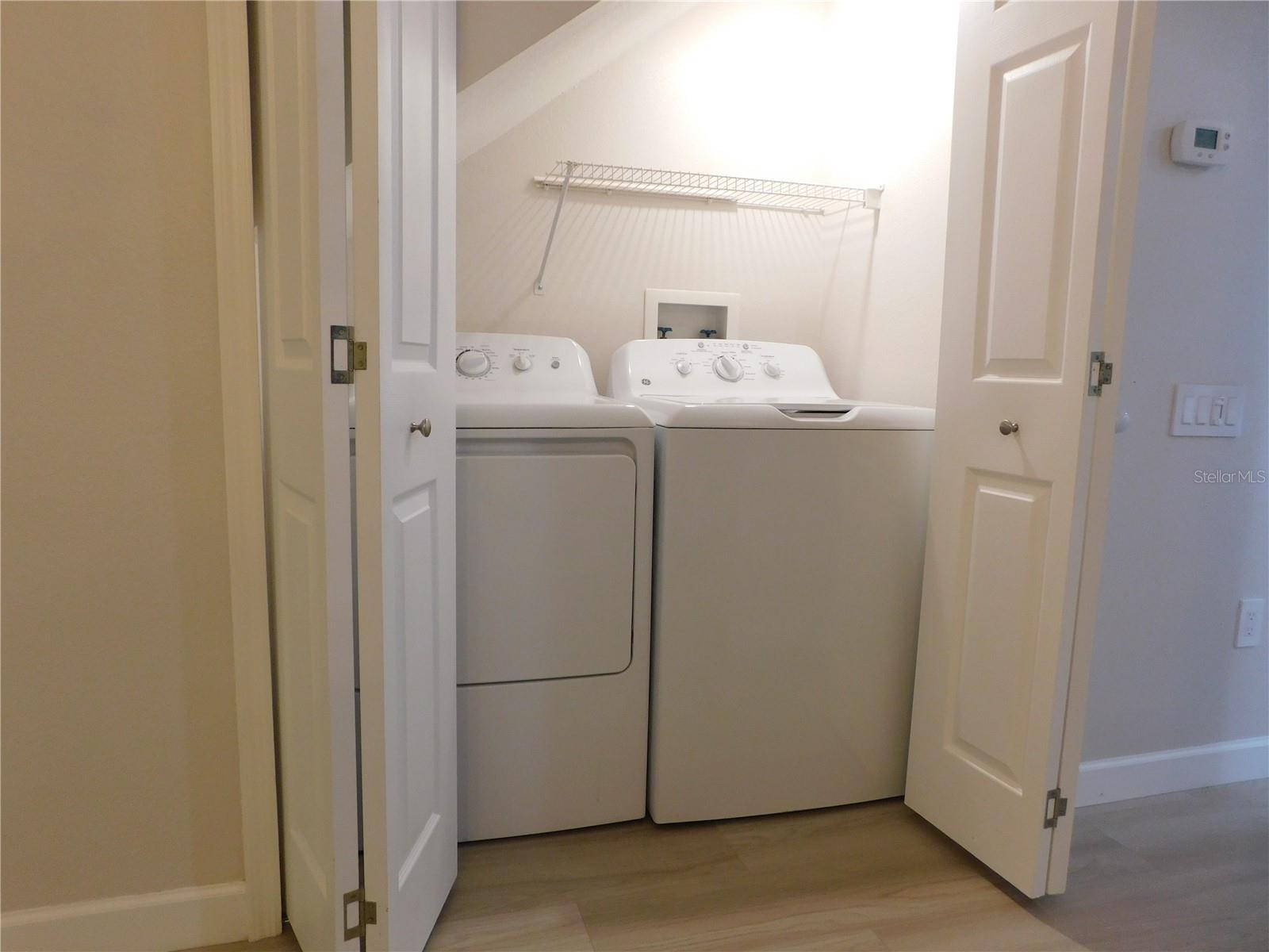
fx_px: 843
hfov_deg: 73.9
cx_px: 634
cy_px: 476
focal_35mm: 23
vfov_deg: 58.9
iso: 200
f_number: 3
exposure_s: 1/30
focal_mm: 4
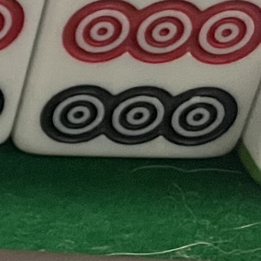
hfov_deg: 8.2
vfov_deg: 10.6
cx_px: -635
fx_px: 1390
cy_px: 267
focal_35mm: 163
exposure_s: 1/40
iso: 500
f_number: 1.6
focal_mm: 4.2
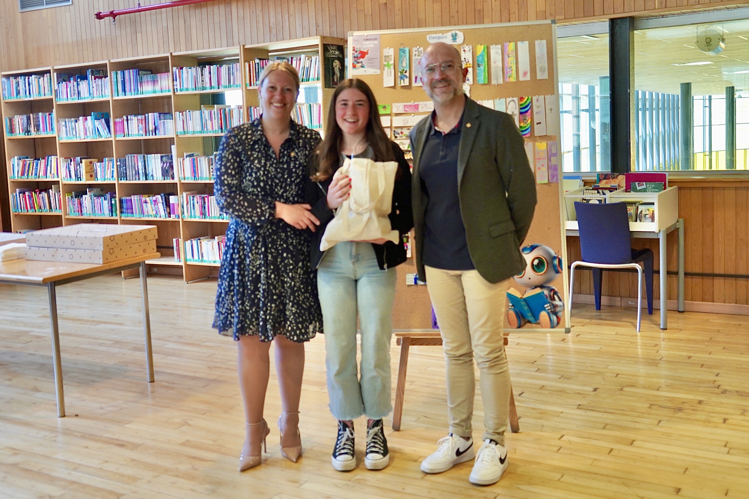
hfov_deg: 58.7
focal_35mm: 32
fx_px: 666
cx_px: 374
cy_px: 250
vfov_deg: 41.1
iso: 1600
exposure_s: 1/160
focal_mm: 32
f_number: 4
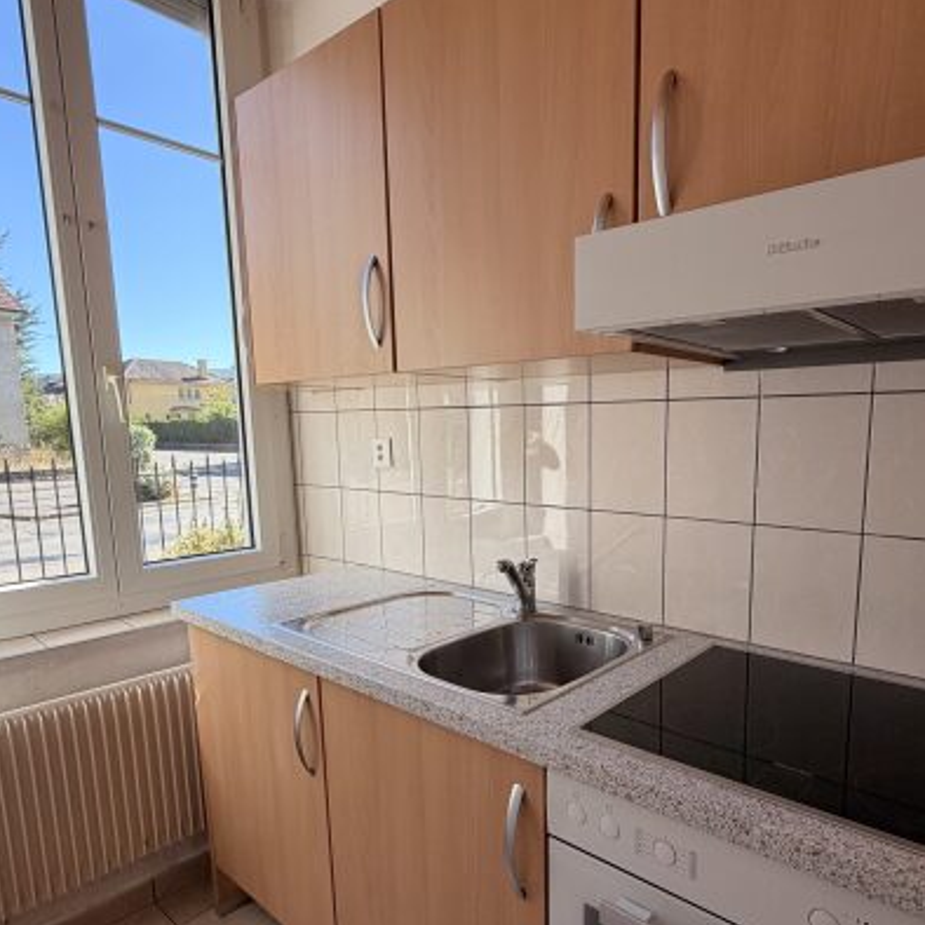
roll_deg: +0.3
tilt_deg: -9.4
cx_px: 552
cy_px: 532
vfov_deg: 69.2
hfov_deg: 69.0
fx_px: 665
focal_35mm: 22
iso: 64
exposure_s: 1/201
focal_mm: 2.22
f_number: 2.2
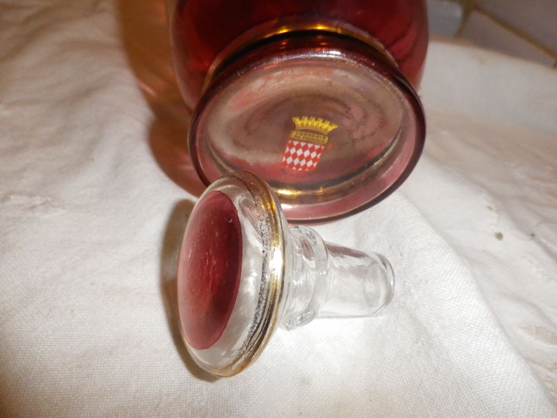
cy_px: 209
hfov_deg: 69.4
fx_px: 402
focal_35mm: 25
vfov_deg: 54.9
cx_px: 278
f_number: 7.1
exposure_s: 1/50
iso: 400
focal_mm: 4.5
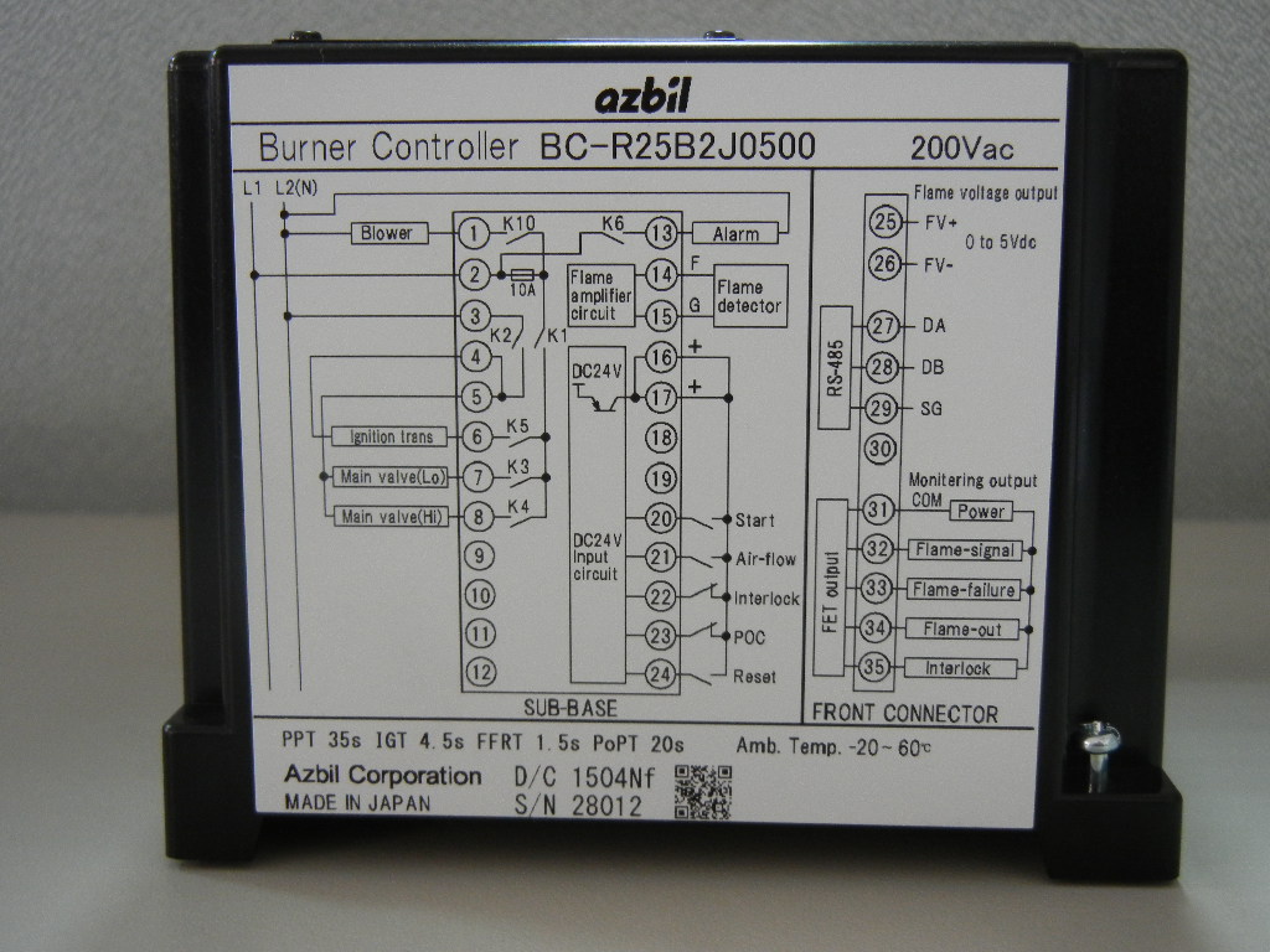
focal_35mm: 45
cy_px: 476
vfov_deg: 32.2
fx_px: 1651
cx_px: 635
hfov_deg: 42.1
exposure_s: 1/15.2
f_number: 3.8
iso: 400
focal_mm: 8.1
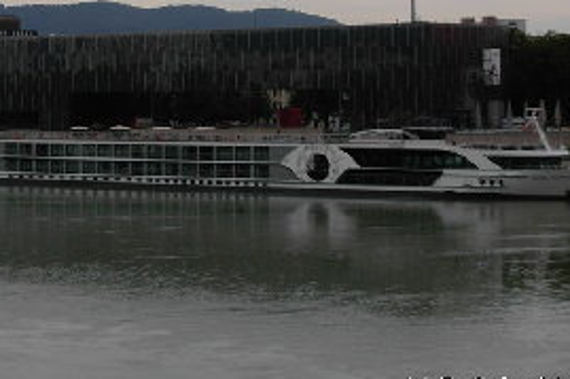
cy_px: 21
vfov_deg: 10.5
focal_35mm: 130
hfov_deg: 15.7
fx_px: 2057
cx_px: 114
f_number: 3.5
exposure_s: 1/222
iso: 79
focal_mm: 11.5
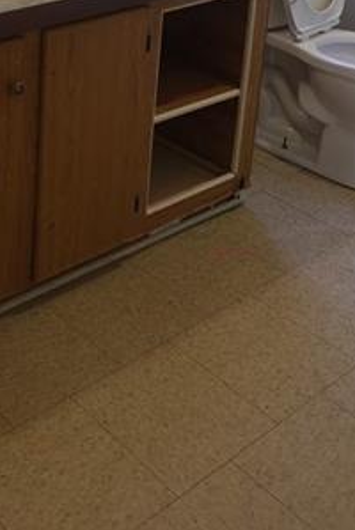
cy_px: -35
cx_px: -2
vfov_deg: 30.7
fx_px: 871
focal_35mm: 59
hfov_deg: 22.2
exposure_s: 1/42
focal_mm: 15
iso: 800
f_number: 4.5
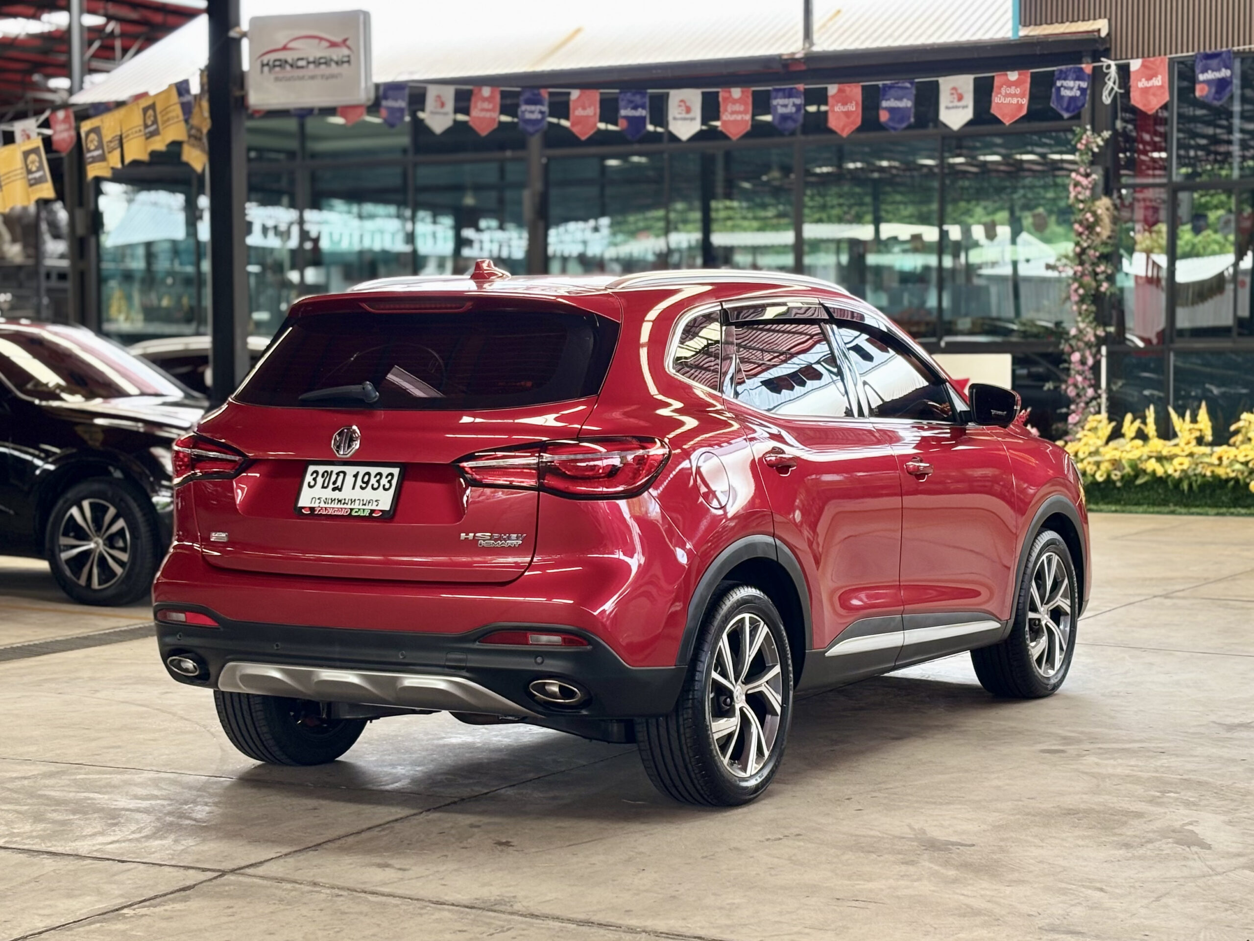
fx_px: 1884
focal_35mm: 52
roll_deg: +0.6
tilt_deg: -3.2
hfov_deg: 36.8
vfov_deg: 28.0
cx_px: 627
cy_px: 470
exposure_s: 1/77
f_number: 1.6
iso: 50
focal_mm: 5.96
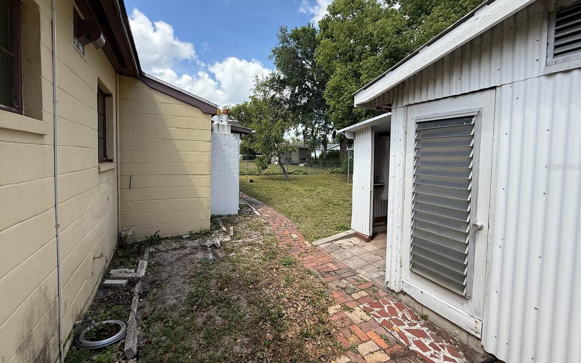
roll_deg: -3.7
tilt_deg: -1.9
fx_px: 237
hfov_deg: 101.5
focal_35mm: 15
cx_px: 289
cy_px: 167
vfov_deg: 74.6
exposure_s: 1/830
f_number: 2.2
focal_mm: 2.22
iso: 50
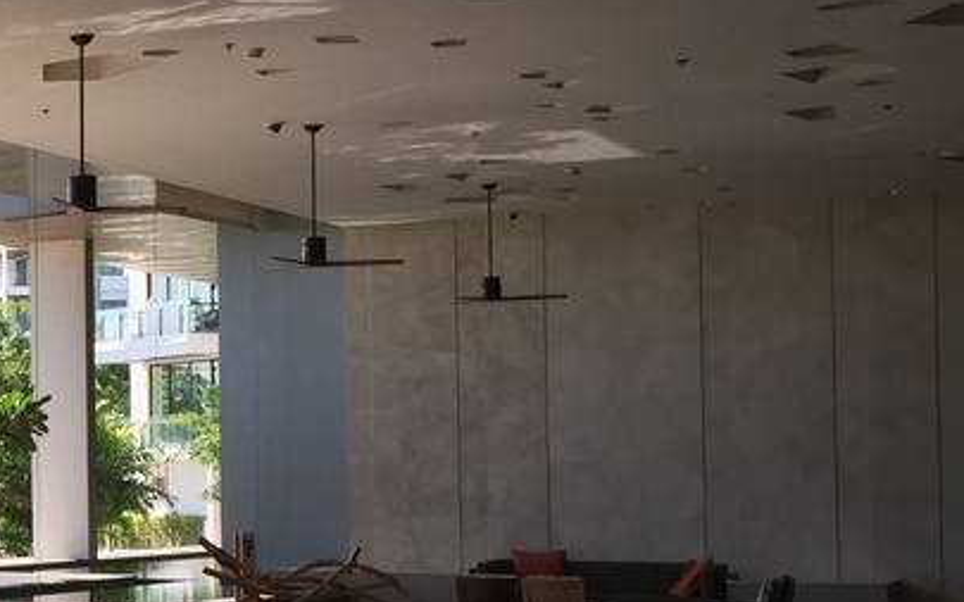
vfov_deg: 14.3
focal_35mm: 91
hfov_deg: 20.0
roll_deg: -0.2
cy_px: 393
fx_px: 2390
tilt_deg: +2.8
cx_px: -445
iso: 32
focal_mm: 4.15
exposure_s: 1/557
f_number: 2.2
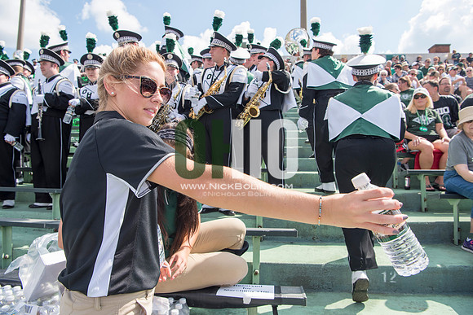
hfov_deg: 73.7
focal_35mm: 24
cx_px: 236
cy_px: 158
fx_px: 315
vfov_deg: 53.2
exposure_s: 1/500
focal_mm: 24
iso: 200
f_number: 7.1
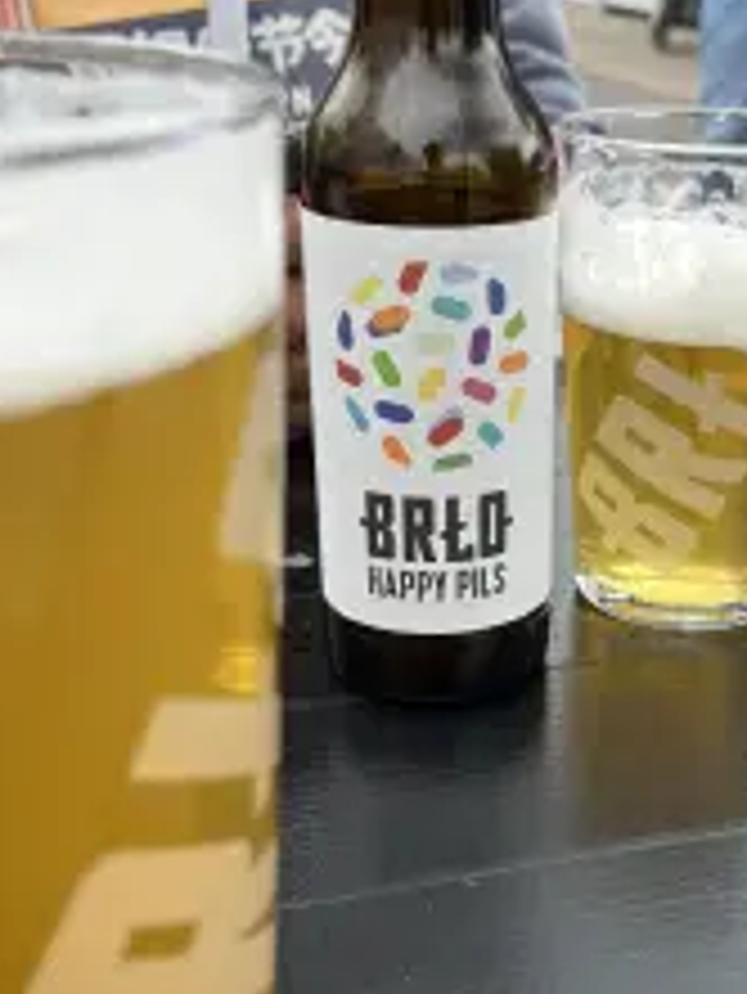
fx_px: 1351
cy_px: 531
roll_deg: -1.5
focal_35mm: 47
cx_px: 590
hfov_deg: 30.2
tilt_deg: -25.0
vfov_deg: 40.4
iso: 50
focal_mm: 5.1
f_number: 1.6
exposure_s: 1/845
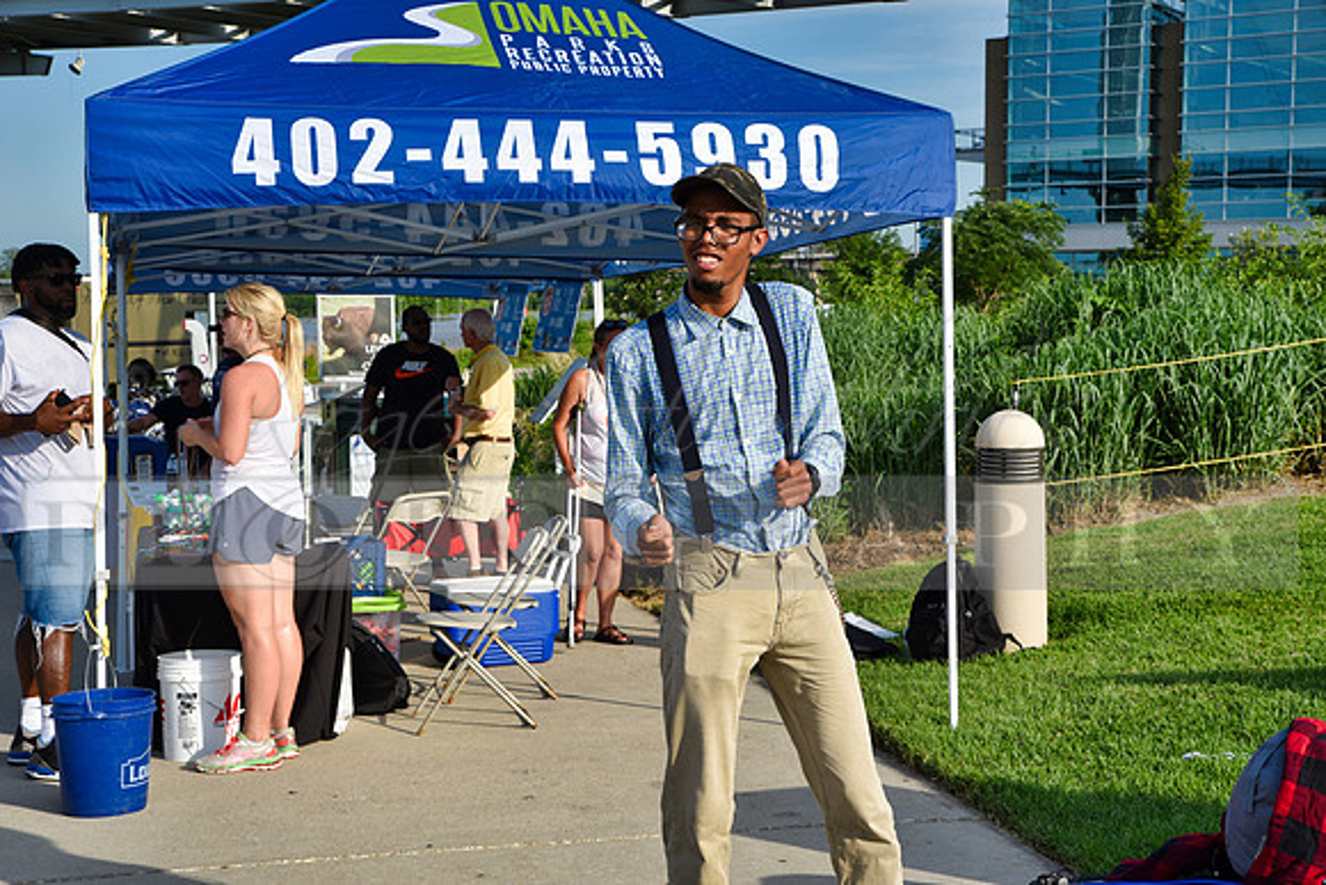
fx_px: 2137
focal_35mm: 58
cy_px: 442
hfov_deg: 34.5
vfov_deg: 23.4
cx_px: 663
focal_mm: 58
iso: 200
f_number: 9
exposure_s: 1/320
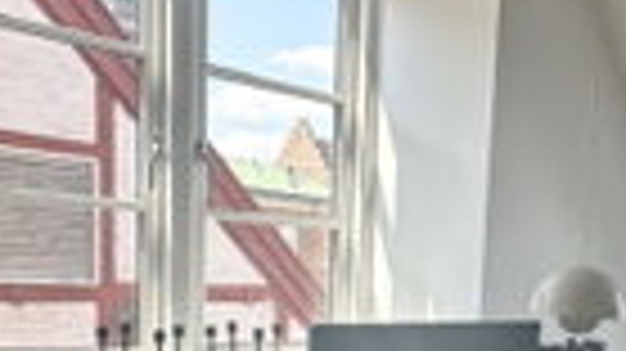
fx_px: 730
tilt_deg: -7.4
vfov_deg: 25.6
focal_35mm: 44
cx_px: 576
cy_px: 356
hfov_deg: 42.2
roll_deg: -4.3
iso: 40
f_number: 2.2
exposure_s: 1/193
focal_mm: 2.22
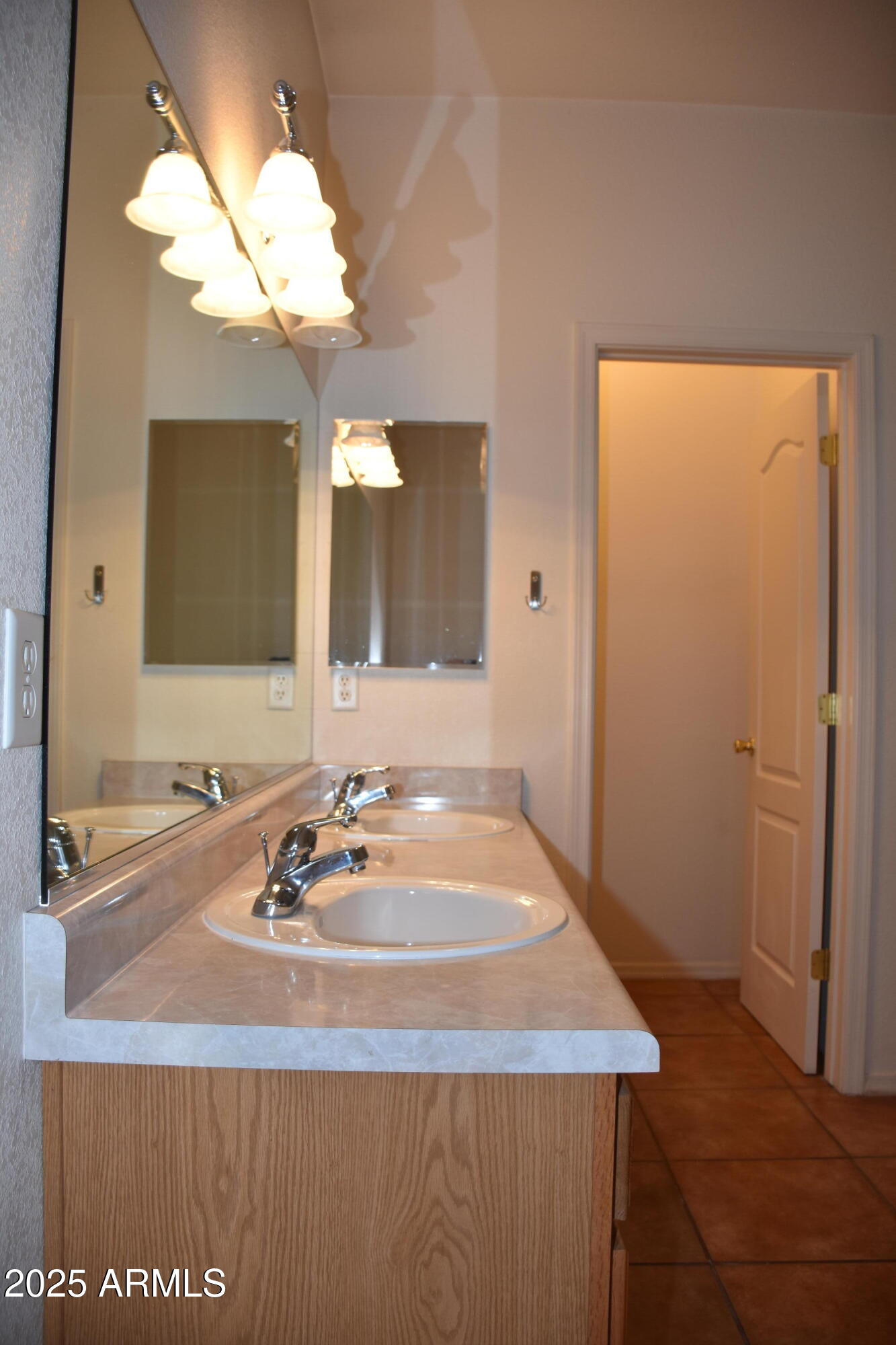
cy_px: 672
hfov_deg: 47.9
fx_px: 1008
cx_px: 448
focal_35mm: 27
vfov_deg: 67.4
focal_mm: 18
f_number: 4
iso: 400
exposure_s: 1/60
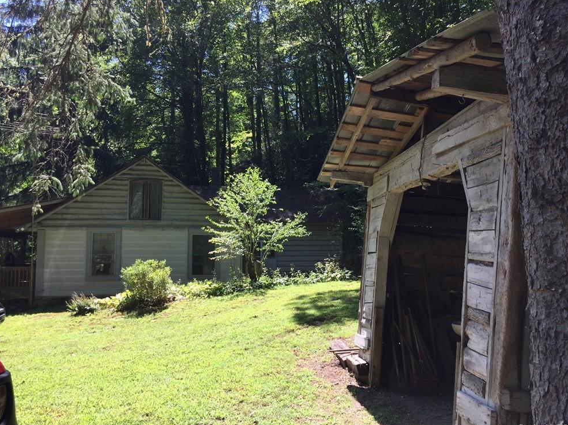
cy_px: 213
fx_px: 492
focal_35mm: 30
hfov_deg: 60.0
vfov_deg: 46.8
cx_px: 290
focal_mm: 4.15
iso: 32
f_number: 2.2
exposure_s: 1/507
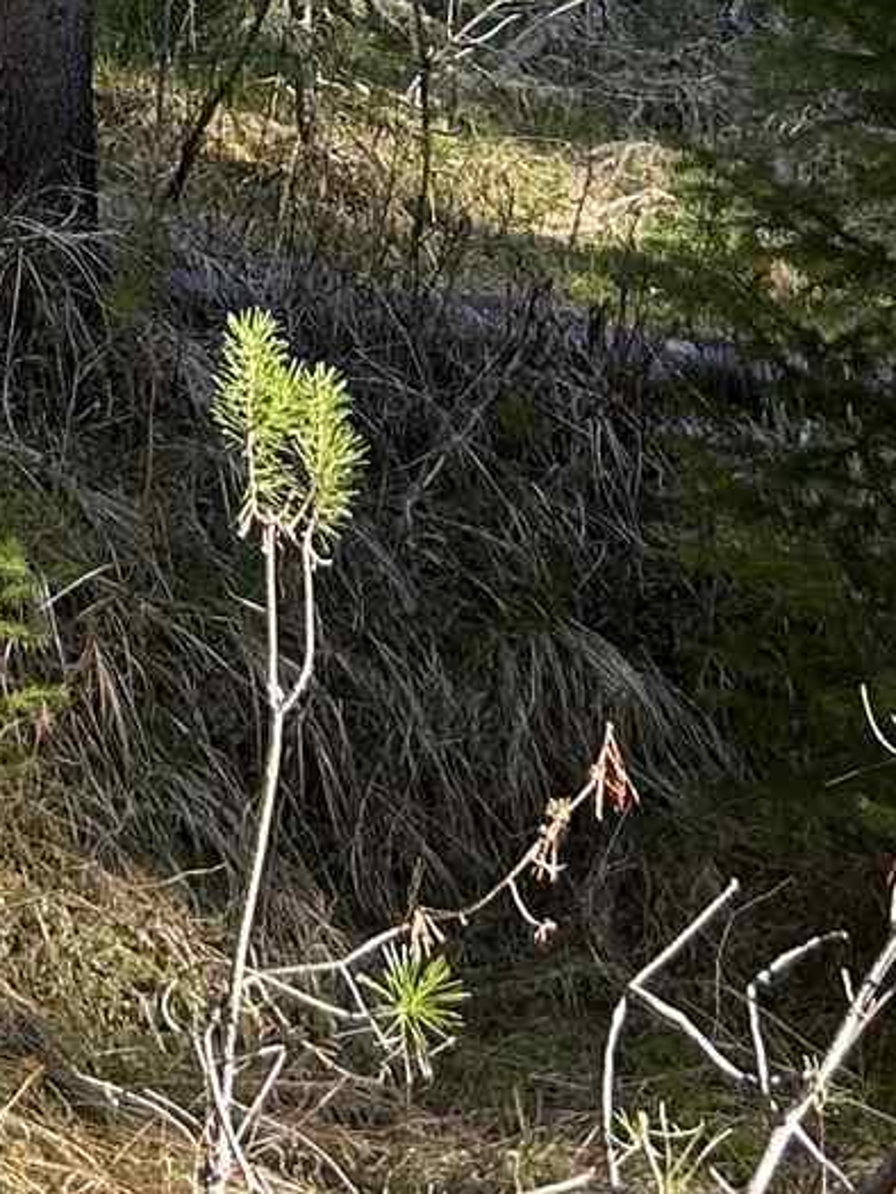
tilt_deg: +3.4
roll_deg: +2.1
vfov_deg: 15.8
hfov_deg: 12.7
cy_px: -603
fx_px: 3933
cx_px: -157
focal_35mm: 114
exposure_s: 1/193
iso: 40
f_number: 1.5
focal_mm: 5.7
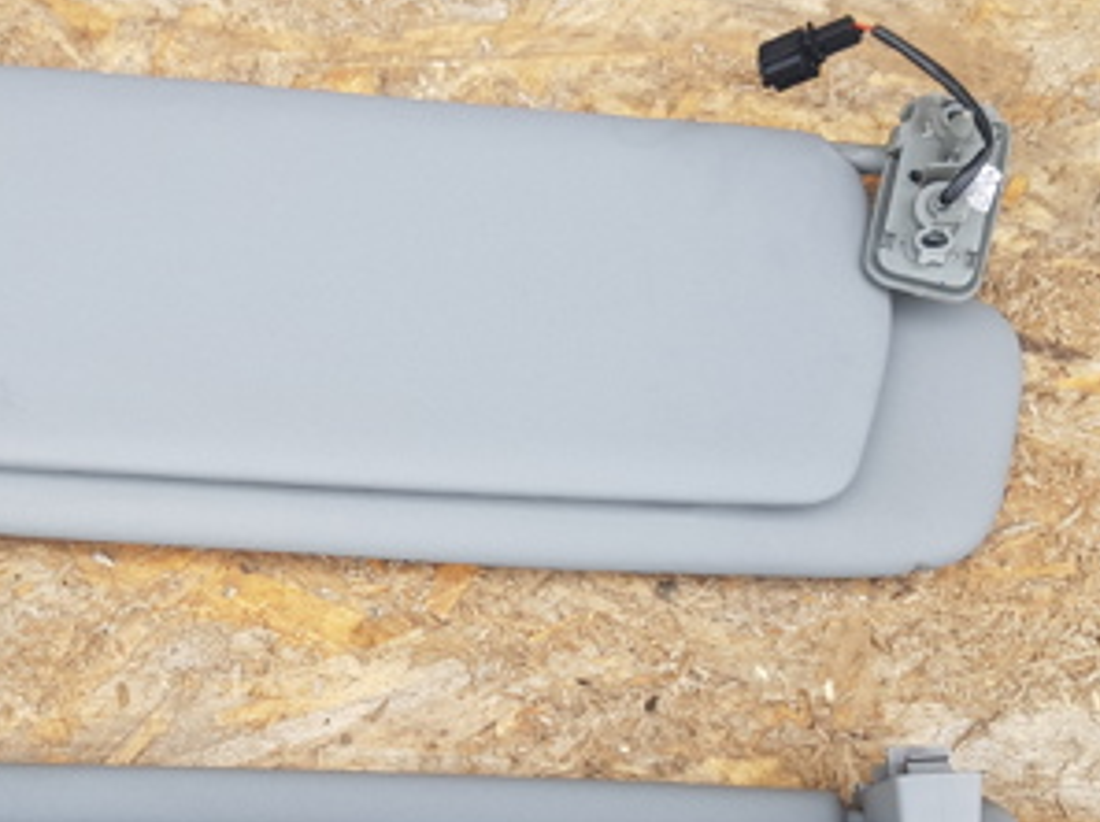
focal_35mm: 56
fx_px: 1777
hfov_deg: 34.1
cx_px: 389
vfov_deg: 25.6
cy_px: 657
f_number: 1.7
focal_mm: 4.2
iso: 40
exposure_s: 1/151
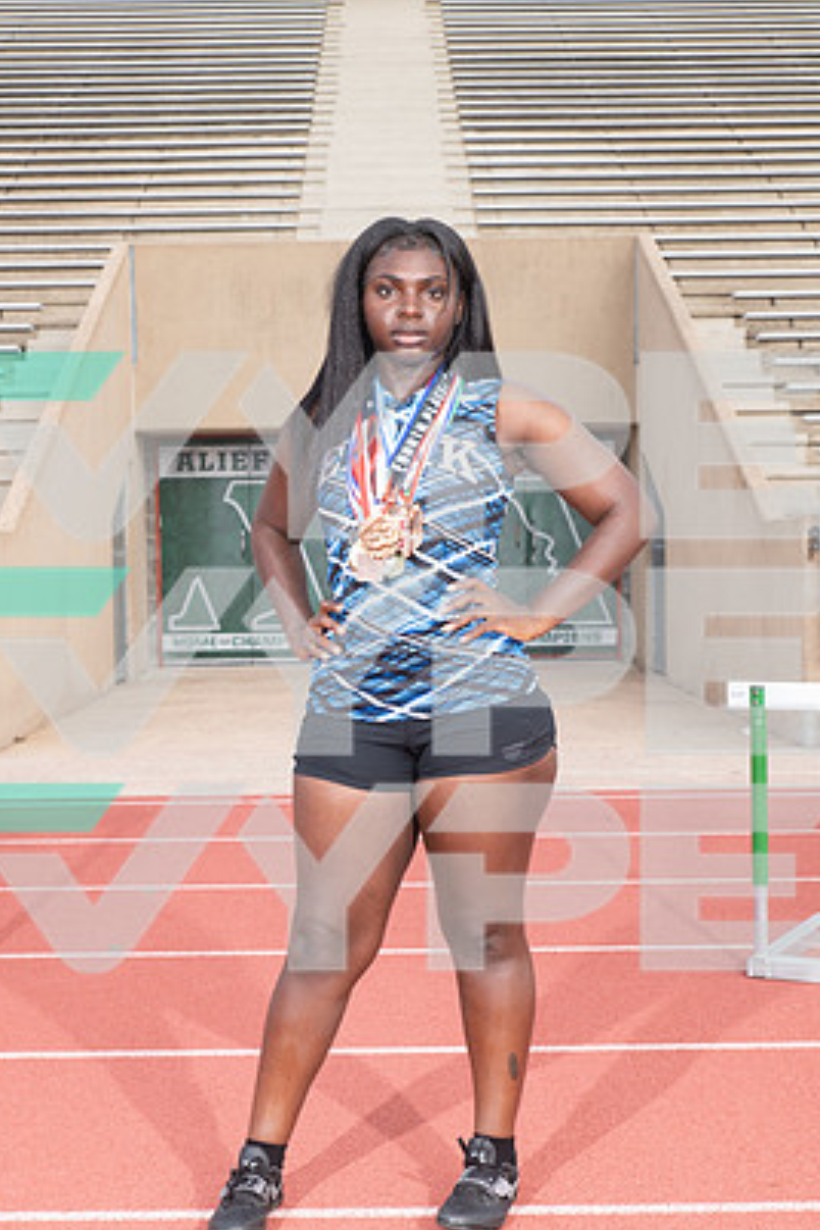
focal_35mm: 56
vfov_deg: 35.6
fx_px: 1913
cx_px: 398
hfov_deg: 24.2
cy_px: 664
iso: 250
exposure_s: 1/250
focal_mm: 50
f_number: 8
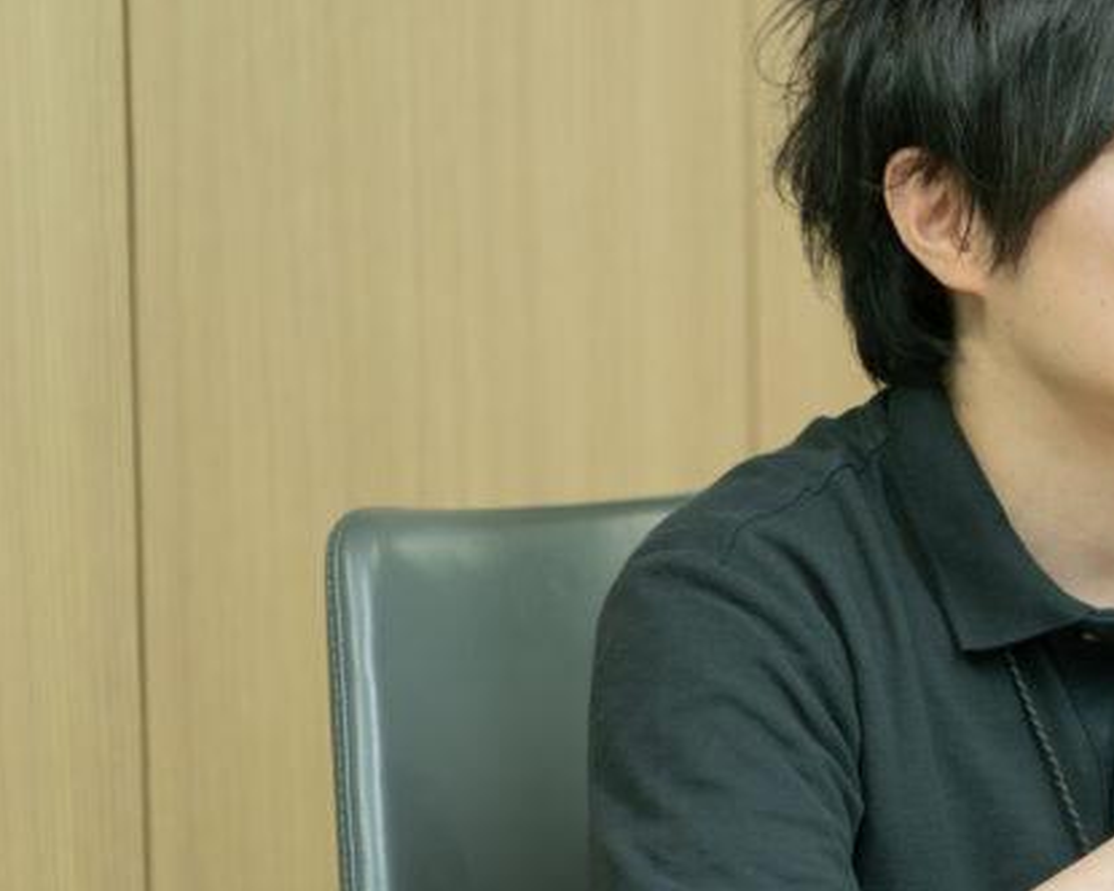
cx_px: 1358
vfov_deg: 7.5
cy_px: 439
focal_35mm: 206
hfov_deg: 9.2
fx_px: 6792
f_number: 2.8
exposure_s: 1/250
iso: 1600
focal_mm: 89
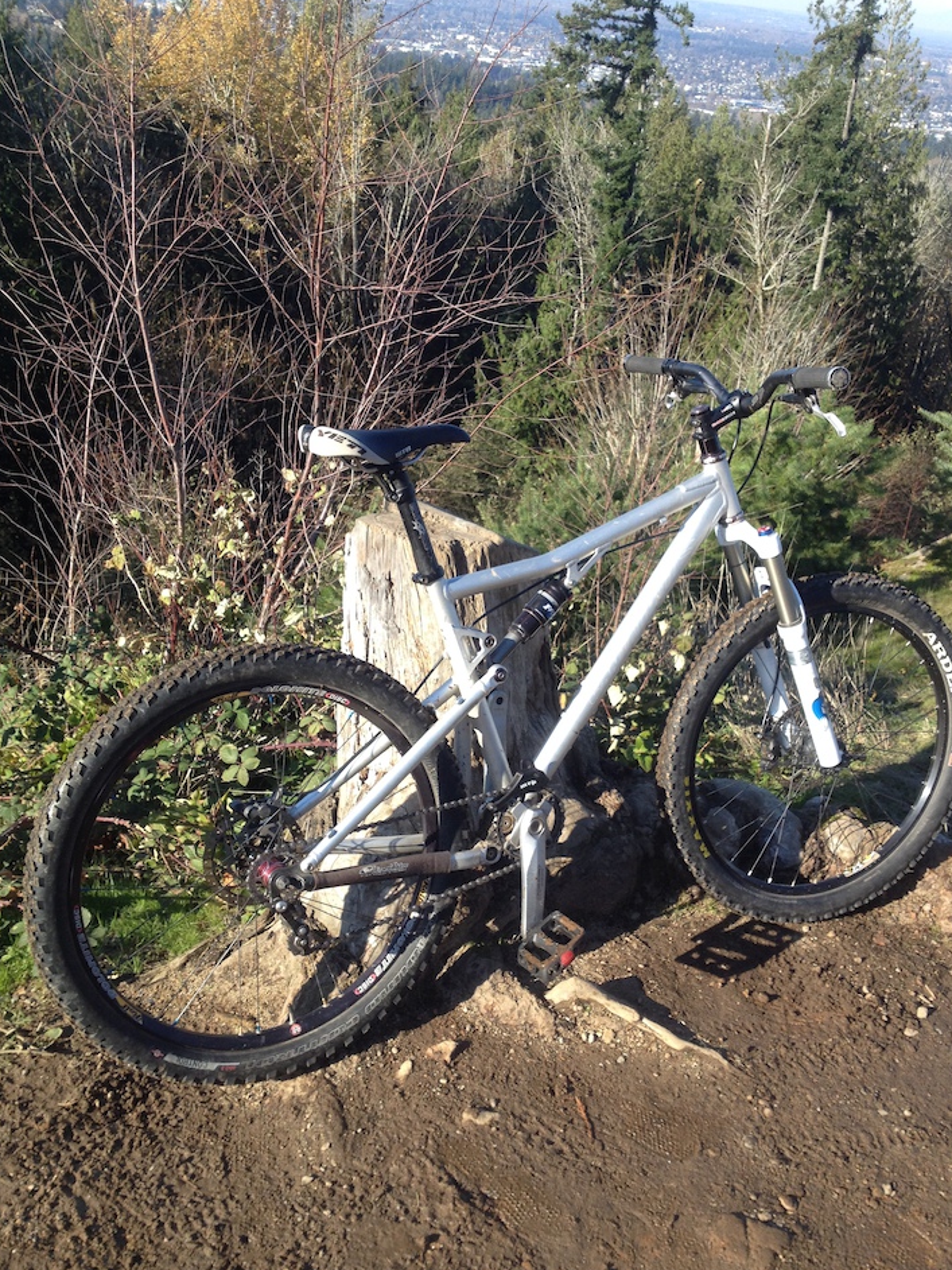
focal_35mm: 38
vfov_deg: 49.0
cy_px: 665
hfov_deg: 37.7
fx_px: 1394
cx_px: 494
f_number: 2.4
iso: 50
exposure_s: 1/649
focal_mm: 4.28
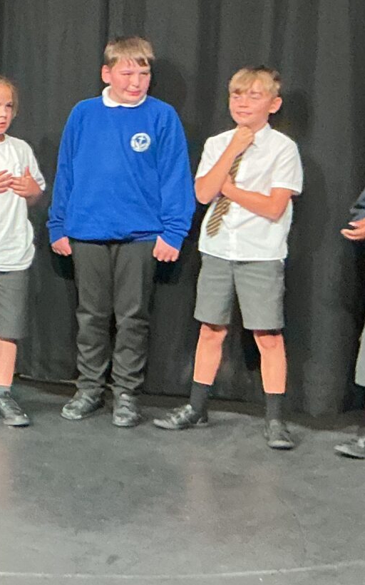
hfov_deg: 12.2
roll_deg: -2.3
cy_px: 247
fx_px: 1529
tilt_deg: -6.9
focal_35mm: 96
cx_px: -340
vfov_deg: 21.6
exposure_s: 1/50
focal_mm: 3
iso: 160
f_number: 1.8
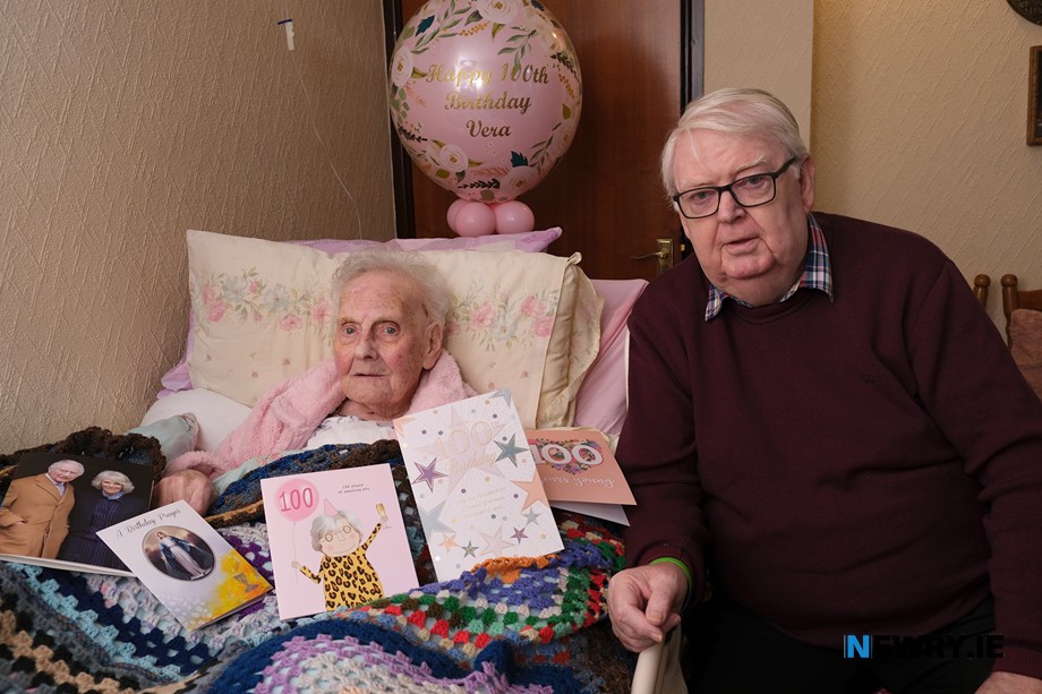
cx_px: 521
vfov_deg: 42.3
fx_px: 897
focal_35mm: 31
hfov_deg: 60.3
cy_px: 347
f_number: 5.6
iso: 400
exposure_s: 1/125
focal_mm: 20.5
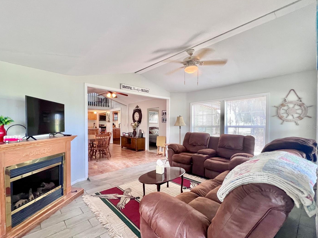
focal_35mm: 15
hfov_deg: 97.9
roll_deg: -0.3
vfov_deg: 81.6
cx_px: 145
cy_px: 127
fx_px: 138
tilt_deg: -1.5
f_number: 1.8
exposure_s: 1/60
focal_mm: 1.57
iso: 200
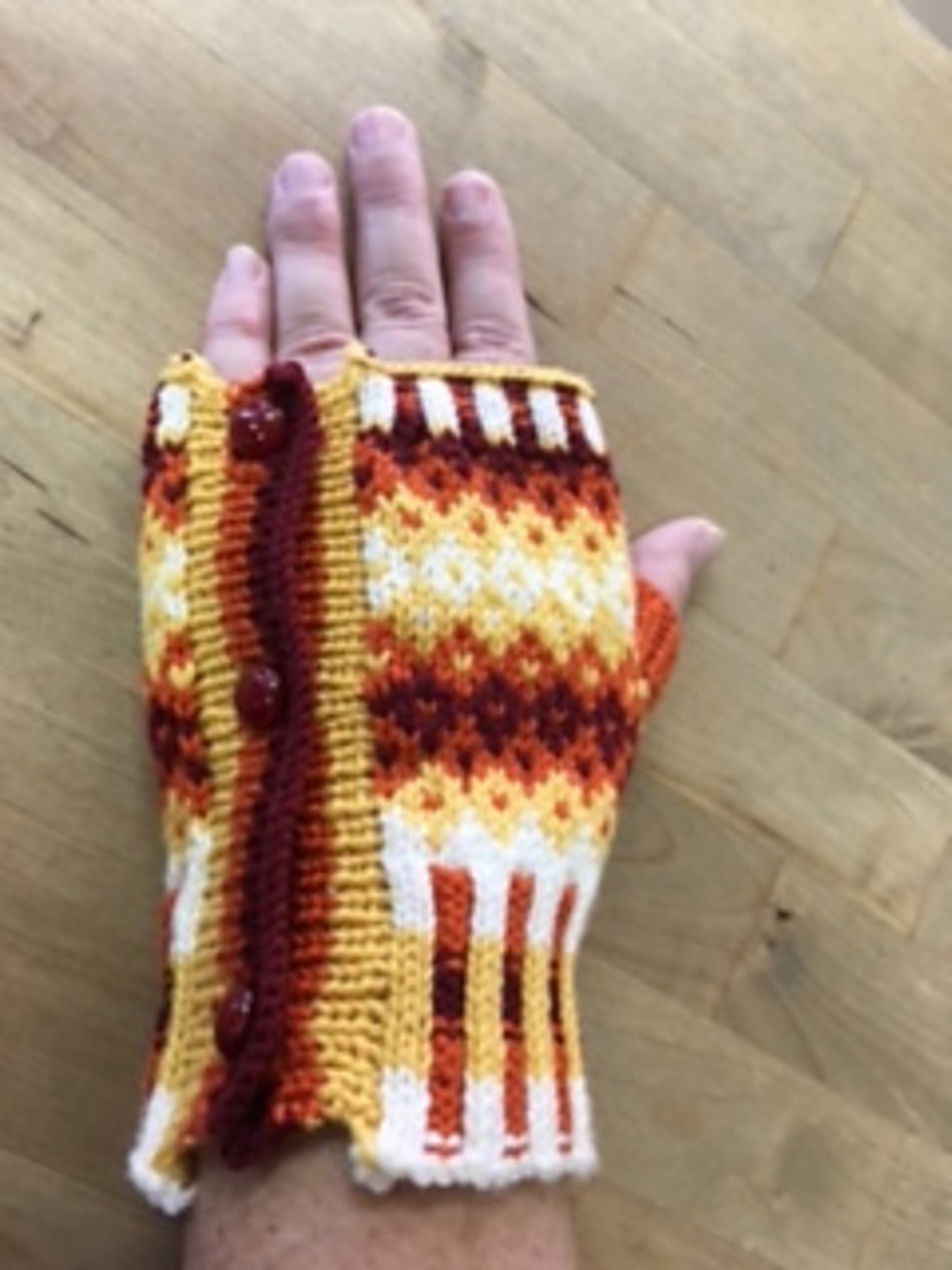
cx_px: 476
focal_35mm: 29
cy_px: 635
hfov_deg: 48.2
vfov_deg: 61.7
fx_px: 1063
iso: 64
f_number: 2.2
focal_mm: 4.15
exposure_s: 1/30
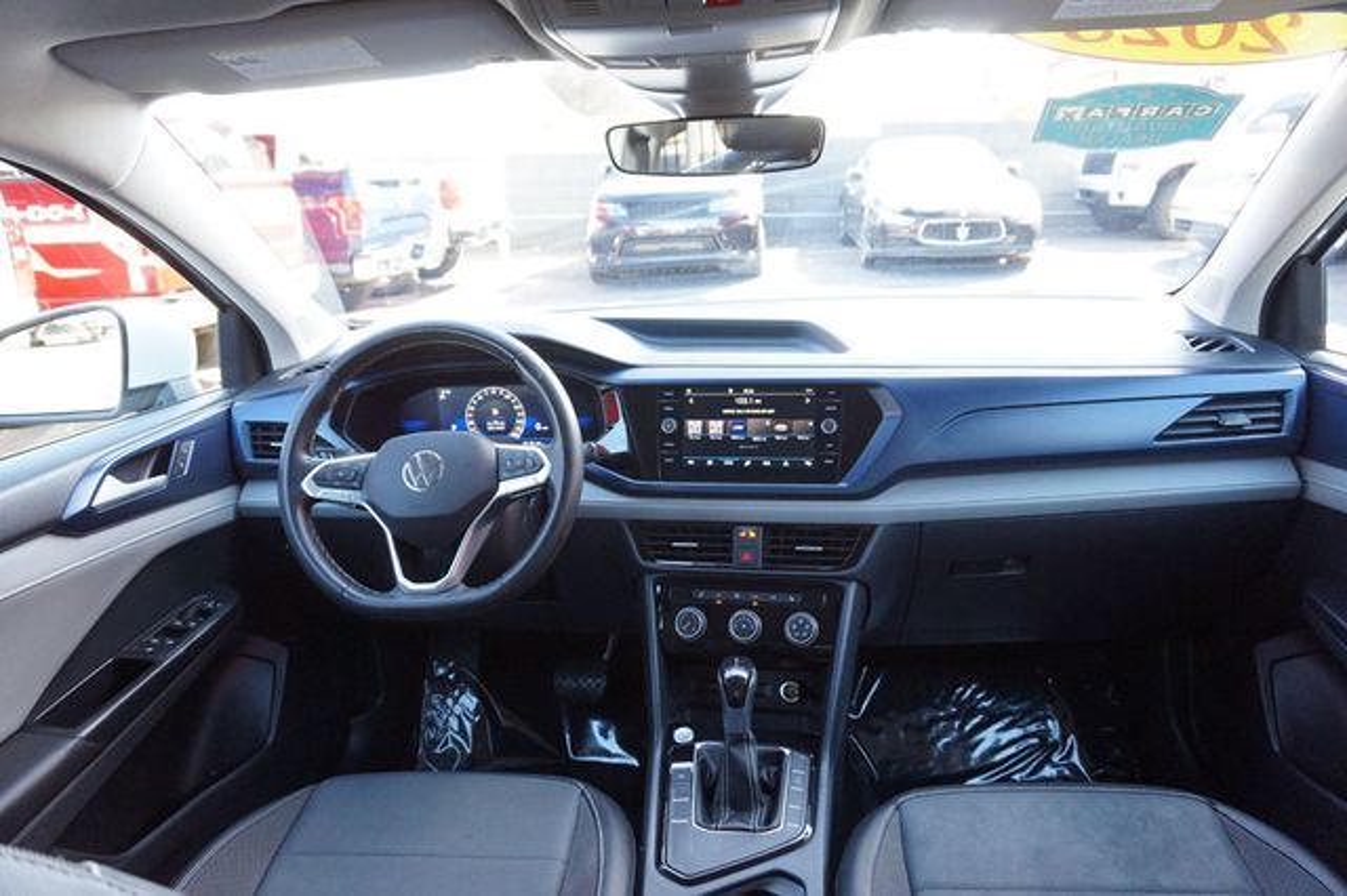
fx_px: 897
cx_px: 674
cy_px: 448
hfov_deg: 73.8
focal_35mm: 24
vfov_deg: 53.1
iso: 1250
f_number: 4
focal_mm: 16
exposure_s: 1/160
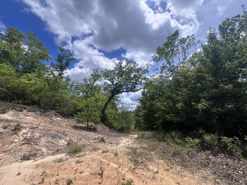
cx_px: 124
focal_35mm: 13
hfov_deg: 106.2
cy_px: 92
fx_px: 93
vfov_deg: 89.9
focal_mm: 1.57
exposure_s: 1/1946
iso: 32
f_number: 1.8
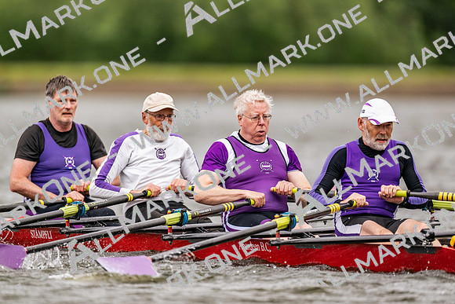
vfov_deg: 2.3
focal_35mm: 600
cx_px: 228
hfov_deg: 3.4
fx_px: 7585
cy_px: 152
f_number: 4
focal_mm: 600
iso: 500
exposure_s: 1/2500
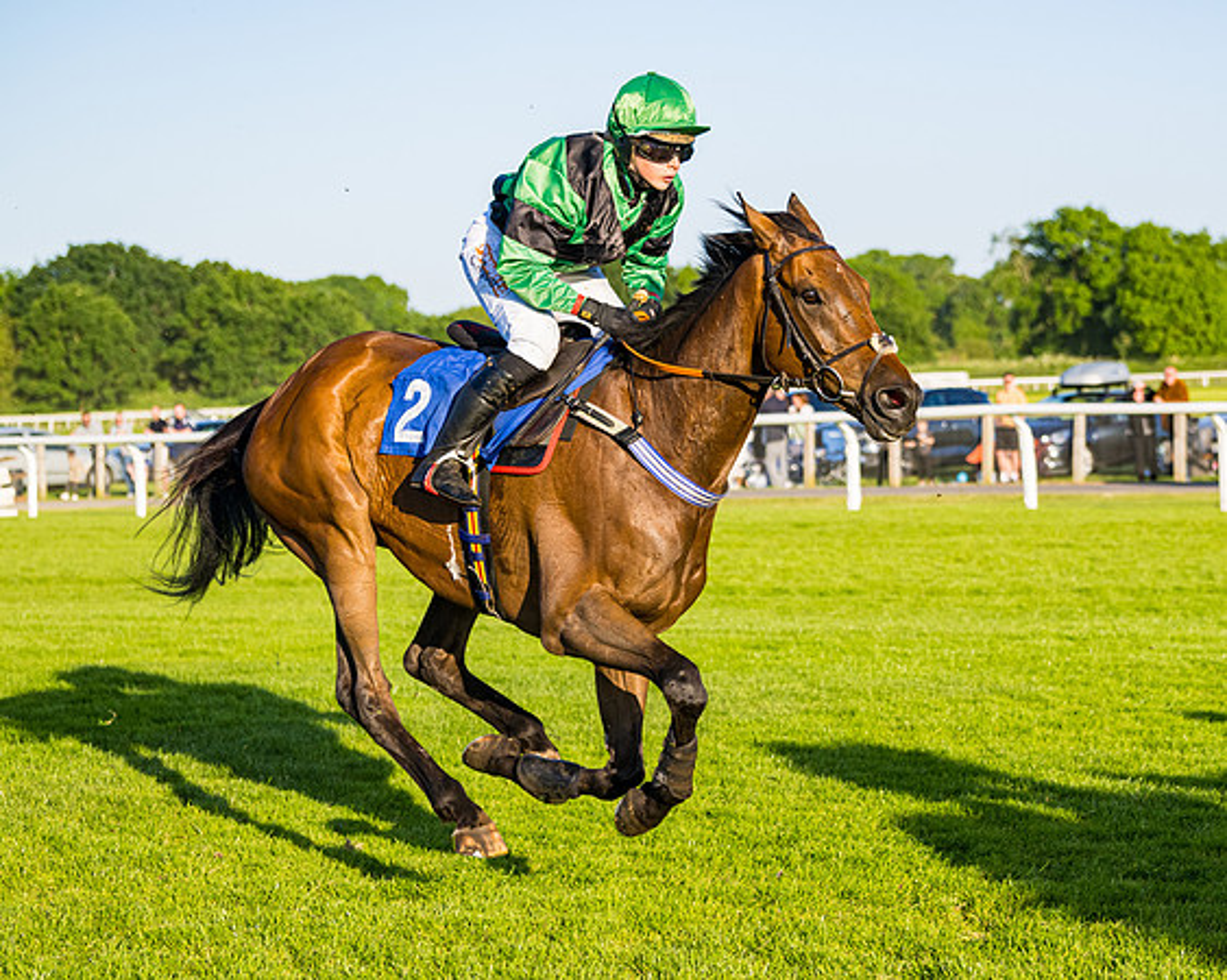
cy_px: 565
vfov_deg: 15.9
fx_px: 3511
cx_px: 810
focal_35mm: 97
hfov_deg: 19.8
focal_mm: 70
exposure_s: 1/2500
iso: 400
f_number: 4
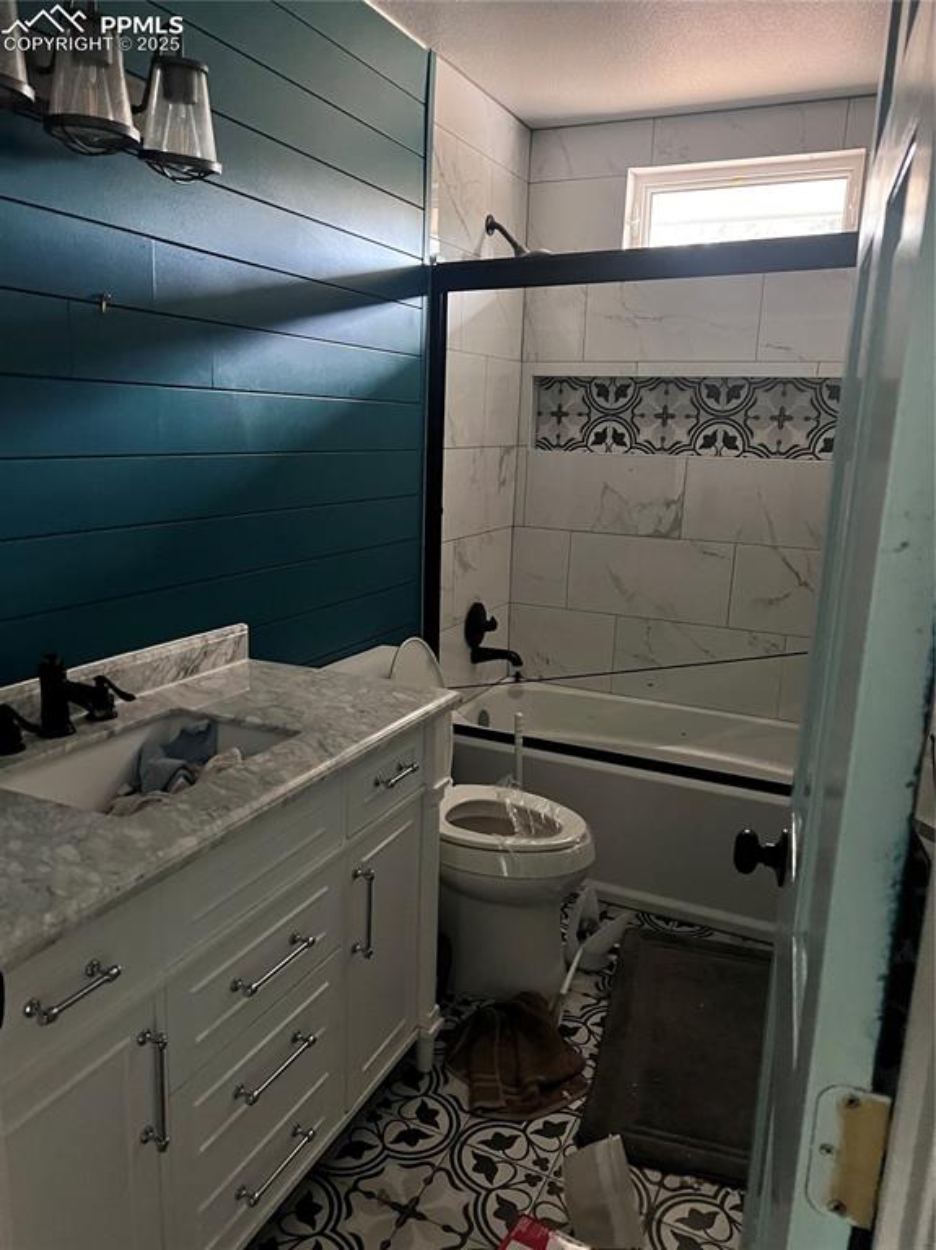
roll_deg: -2.4
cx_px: 468
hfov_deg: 53.0
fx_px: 938
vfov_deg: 67.3
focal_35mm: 26
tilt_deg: -13.2
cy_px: 625
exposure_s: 1/30
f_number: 1.5
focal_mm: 5.7
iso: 640
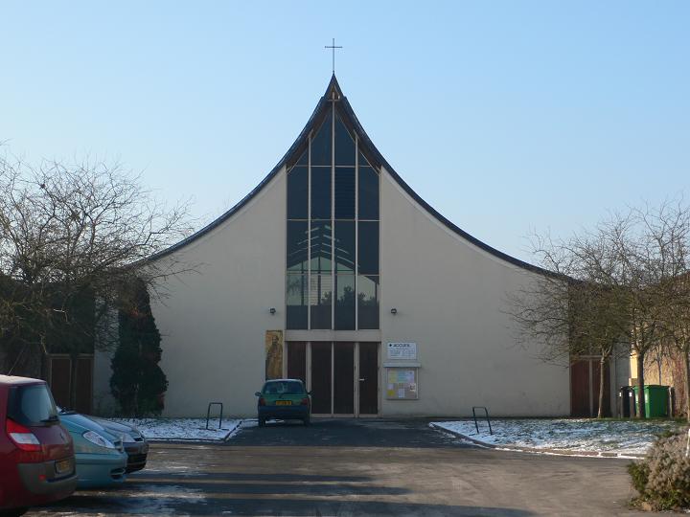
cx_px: 345
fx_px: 1555
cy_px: 258
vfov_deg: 18.9
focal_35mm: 78
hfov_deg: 25.0
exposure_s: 1/400
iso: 80
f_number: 4
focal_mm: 14.4
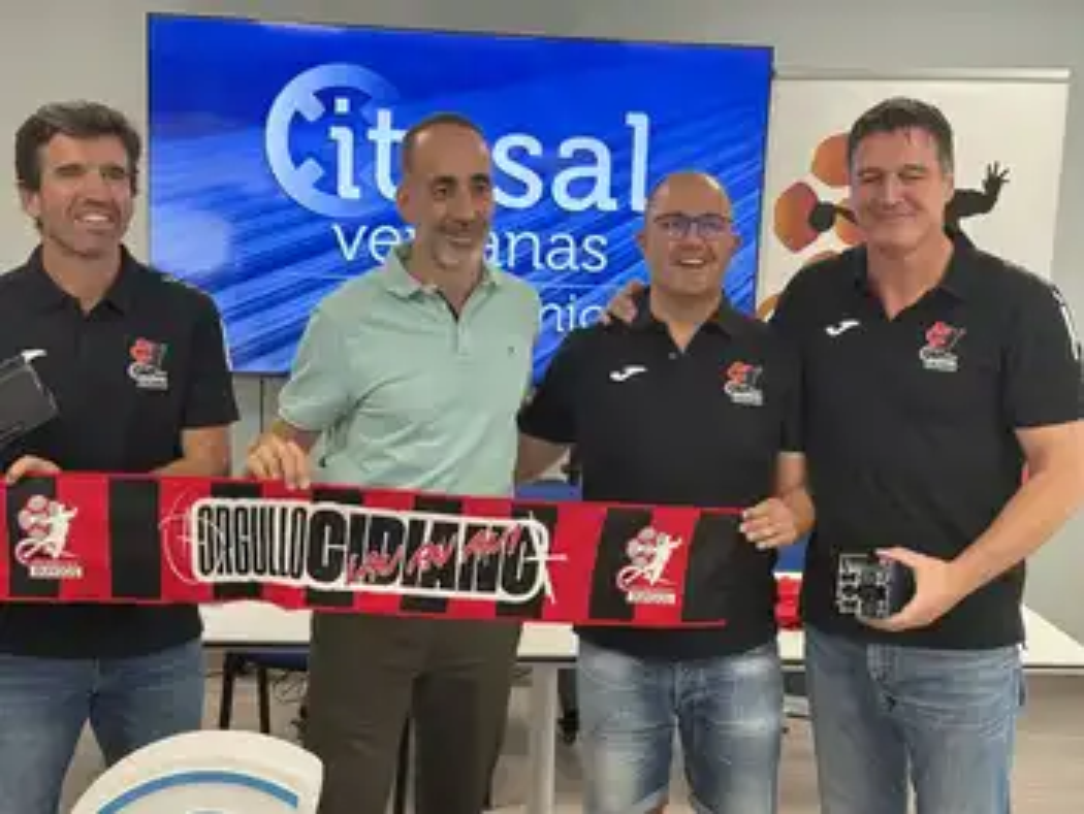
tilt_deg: -8.8
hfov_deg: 39.6
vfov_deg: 30.3
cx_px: 542
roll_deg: -1.6
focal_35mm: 48
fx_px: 1504
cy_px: 407
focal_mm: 6.76
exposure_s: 1/100
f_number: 1.78
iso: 100
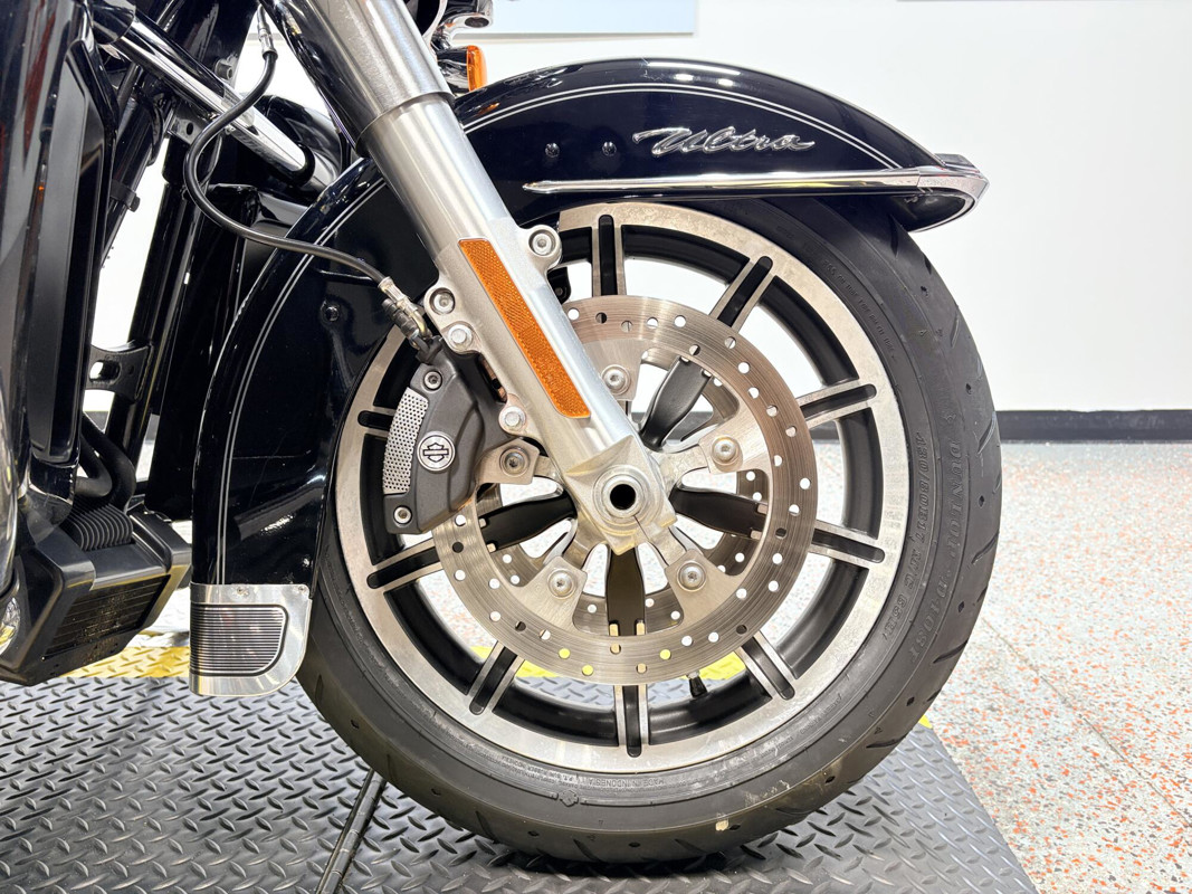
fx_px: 895
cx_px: 596
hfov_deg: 67.3
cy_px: 447
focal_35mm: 26
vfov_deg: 53.1
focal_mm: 5.96
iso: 64
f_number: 1.6
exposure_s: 1/60
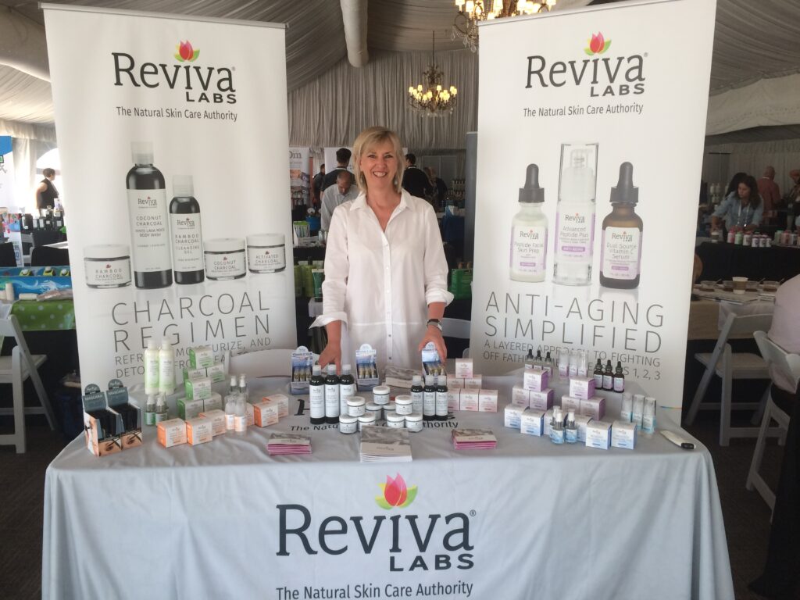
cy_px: 300
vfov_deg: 48.2
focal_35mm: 29
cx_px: 400
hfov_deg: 61.7
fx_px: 670
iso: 32
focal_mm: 4.15
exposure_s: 1/40
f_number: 2.2
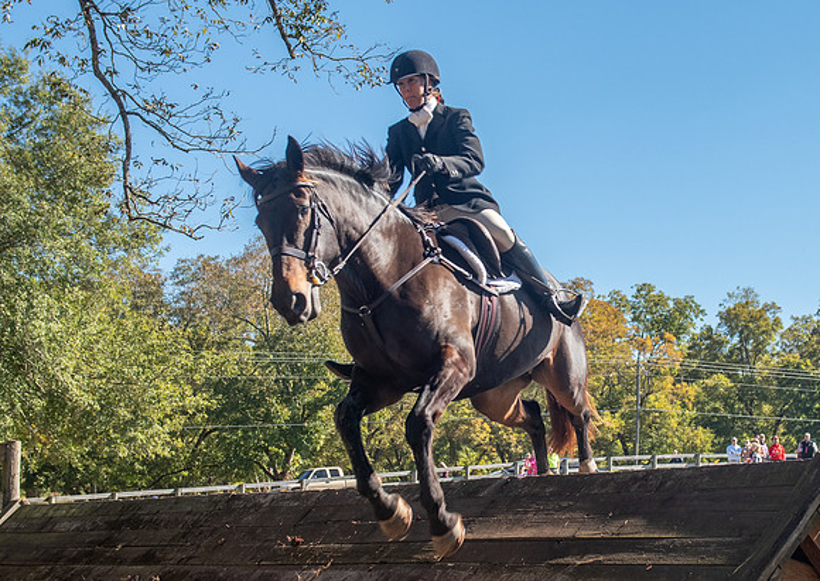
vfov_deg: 22.6
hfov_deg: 31.3
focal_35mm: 63
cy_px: 363
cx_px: 545
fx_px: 1453
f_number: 4
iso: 400
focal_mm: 32
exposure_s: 1/320
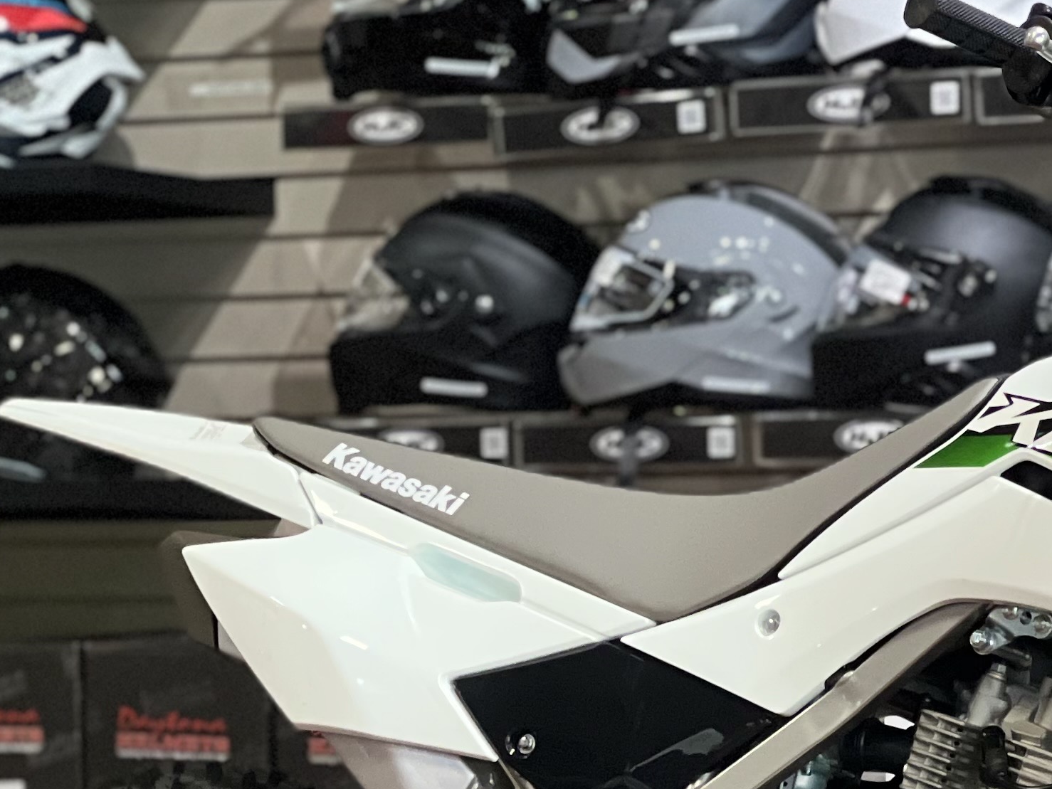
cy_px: 798
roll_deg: +0.2
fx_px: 6383
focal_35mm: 210
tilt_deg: -3.1
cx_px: 985
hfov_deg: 9.4
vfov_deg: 7.0
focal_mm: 9
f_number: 2.8
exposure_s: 1/40
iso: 400
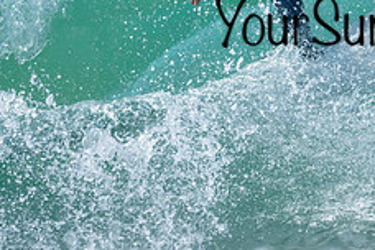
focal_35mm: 2550
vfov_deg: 0.5
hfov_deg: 0.8
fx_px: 26560
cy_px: -72
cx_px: 303
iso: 450
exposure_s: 1/2000
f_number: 6.3
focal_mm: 800
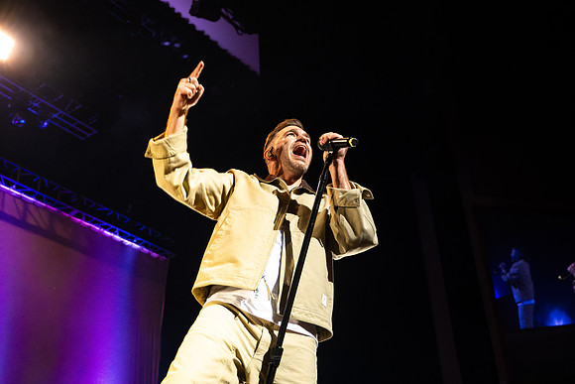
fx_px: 705
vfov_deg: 30.5
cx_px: 275
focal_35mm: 44
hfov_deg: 44.4
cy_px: 182
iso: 5000
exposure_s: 1/320
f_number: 4
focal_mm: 42
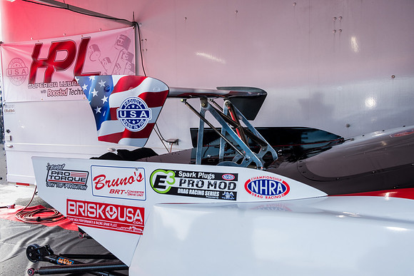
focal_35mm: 29
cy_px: 138
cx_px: 207
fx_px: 334
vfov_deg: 45.0
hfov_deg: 63.6
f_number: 9
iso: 400
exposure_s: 1/80
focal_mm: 19.6
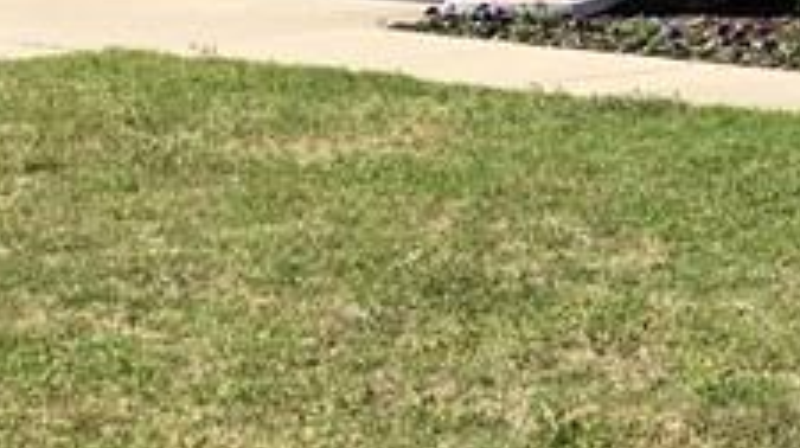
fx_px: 3051
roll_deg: -1.0
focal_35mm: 144
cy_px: -149
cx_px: 1497
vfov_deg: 8.3
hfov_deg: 13.3
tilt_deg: -2.8
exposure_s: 1/1399
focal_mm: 4.15
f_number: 2.2
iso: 25
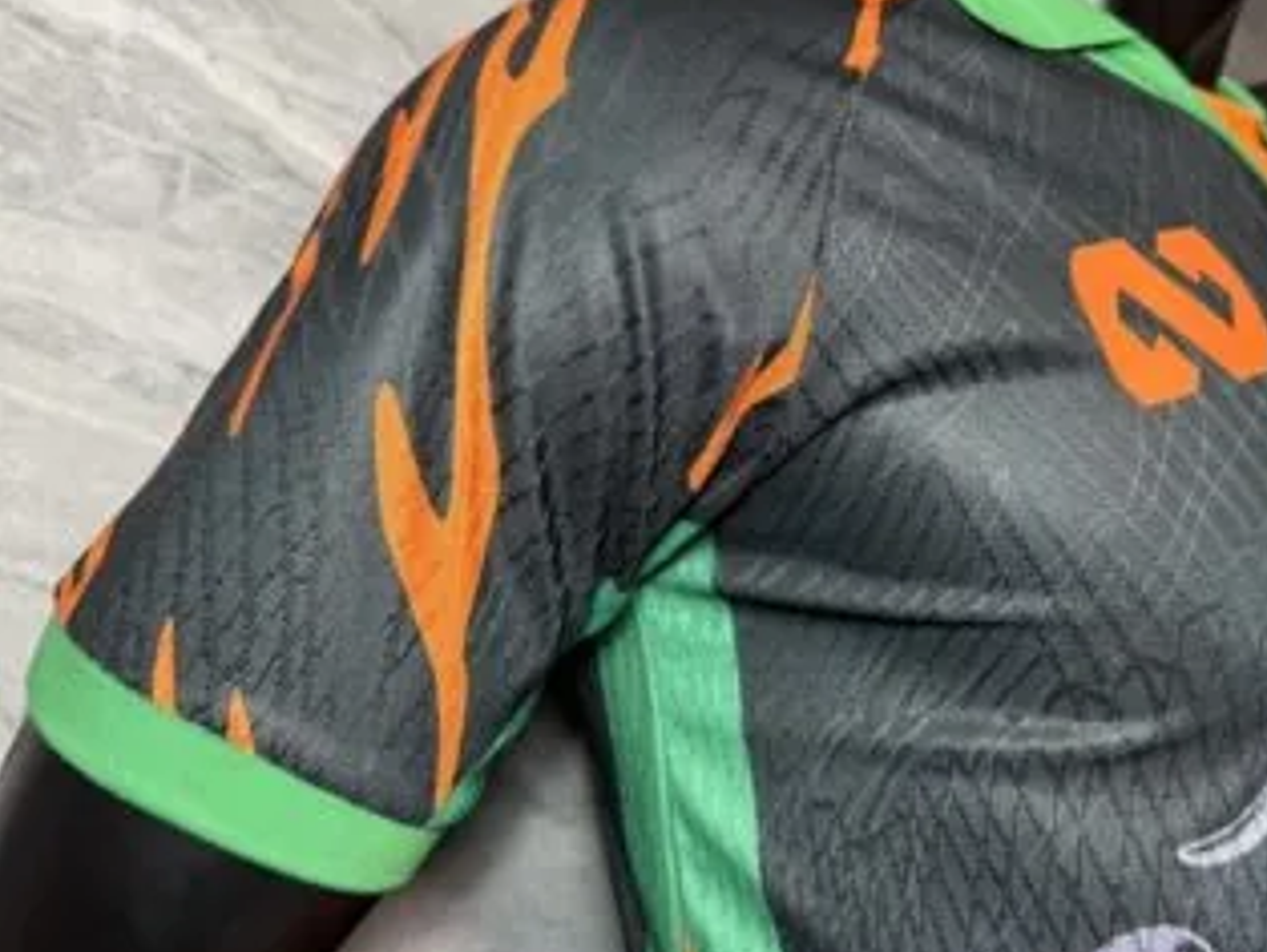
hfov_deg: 61.1
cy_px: 426
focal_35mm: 29
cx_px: 763
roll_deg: +0.6
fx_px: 1062
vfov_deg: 48.2
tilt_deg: +2.7
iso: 200
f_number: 1.78
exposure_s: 1/50
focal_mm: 6.76
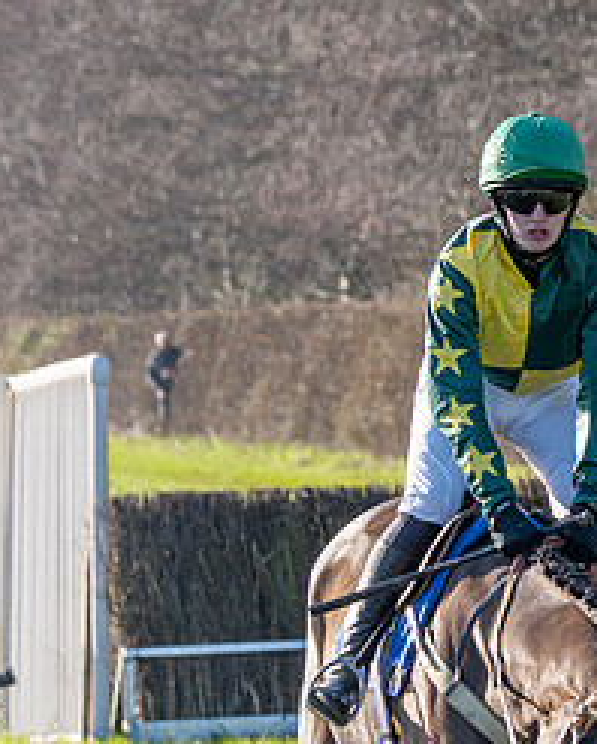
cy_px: 647
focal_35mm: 567
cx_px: 437
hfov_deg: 2.7
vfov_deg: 3.4
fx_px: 12507
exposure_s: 1/1250
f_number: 5
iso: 400
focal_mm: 103
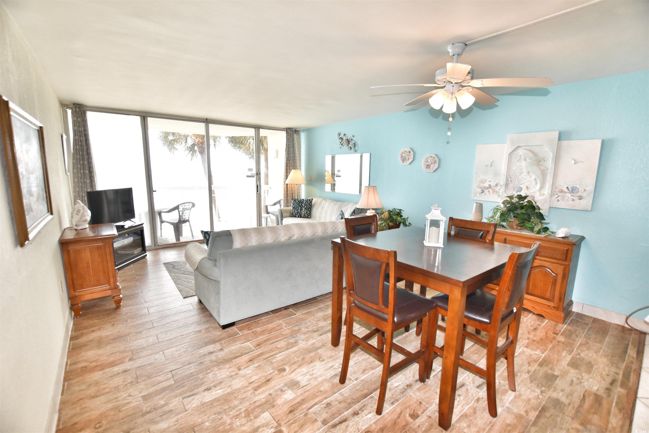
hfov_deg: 100.4
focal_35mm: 15
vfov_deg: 77.3
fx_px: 270
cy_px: 216
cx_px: 324
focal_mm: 10
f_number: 5
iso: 450
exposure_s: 1/200
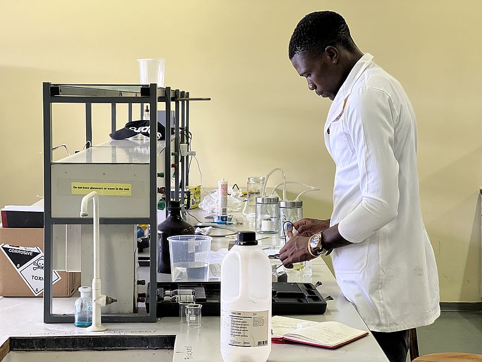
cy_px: 181
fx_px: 1072
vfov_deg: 19.1
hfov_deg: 25.3
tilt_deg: -4.3
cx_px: 241
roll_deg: -0.2
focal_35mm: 77
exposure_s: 1/33
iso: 125
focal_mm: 9
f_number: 2.8
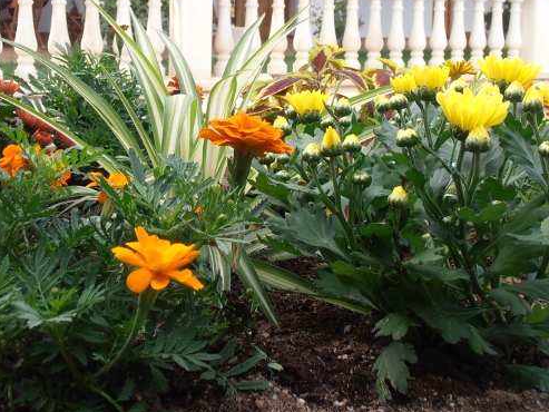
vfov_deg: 24.1
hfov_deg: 32.1
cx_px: 246
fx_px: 952
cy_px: 91
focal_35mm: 60
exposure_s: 1/125
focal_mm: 6.61
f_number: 3.9
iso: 80
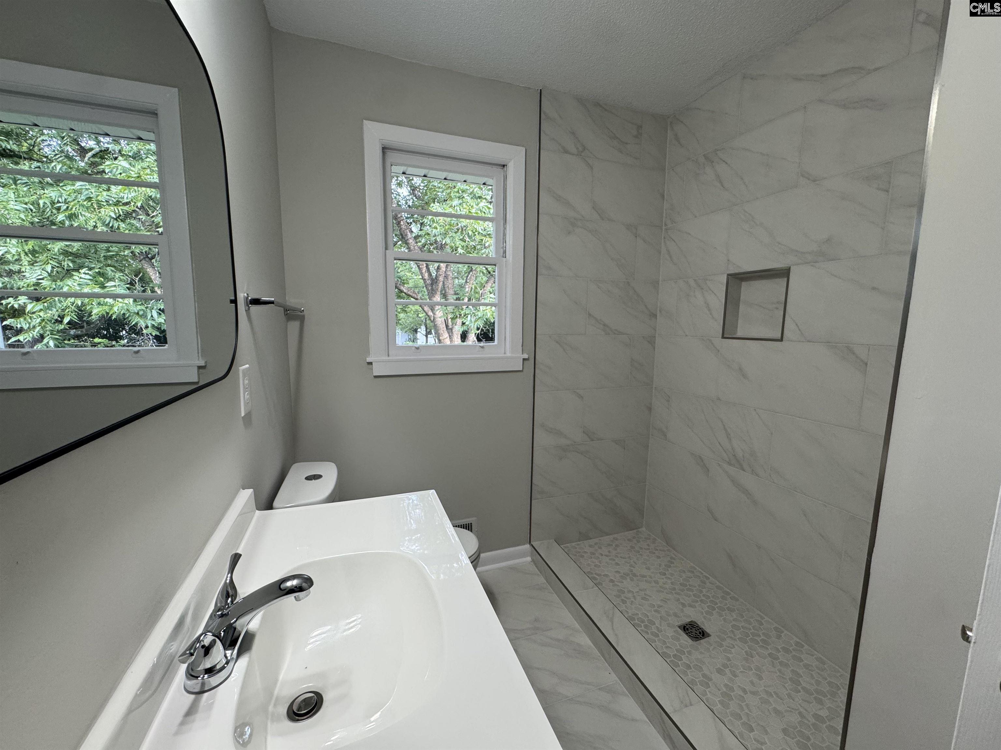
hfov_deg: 102.1
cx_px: 500
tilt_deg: -7.8
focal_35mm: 14
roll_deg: -1.3
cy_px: 375
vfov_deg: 85.7
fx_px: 405
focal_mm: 2.22
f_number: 2.2
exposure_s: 1/120
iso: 160
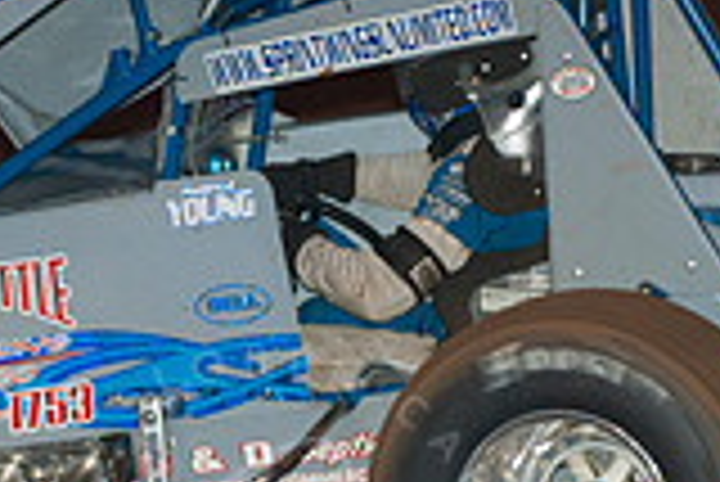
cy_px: 198
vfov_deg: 3.2
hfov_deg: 4.7
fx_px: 8728
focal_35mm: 436
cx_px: 256
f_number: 3.2
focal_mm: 80
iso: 250
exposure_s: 1/400
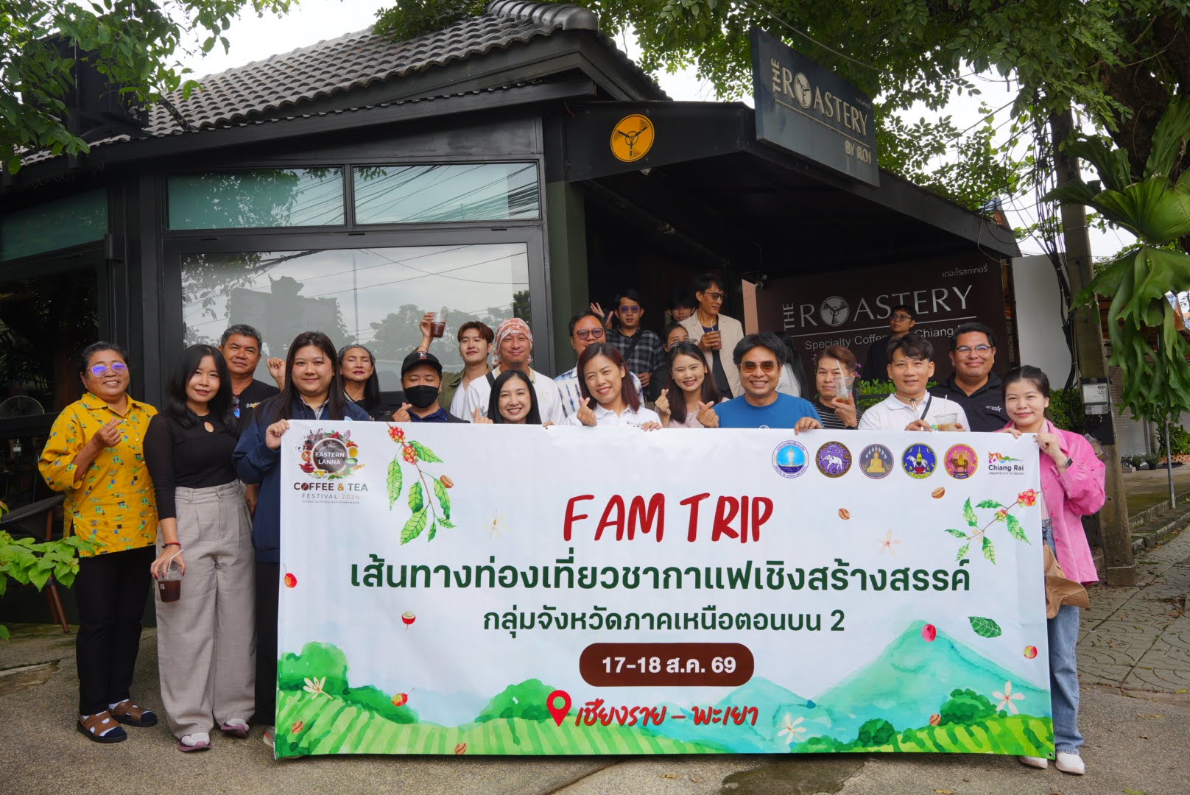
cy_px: 398
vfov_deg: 46.5
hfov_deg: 65.4
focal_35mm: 28
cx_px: 595
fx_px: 926
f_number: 8
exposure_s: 1/100
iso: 125
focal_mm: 28
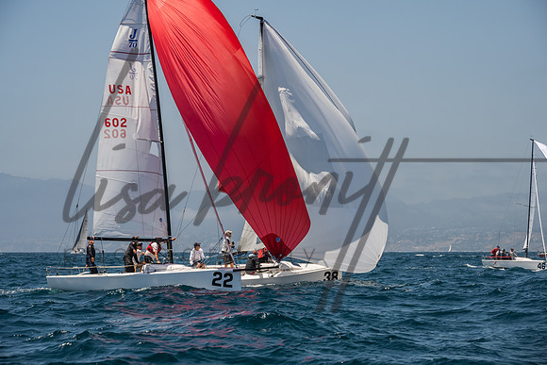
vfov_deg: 12.5
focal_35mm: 110
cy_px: 182
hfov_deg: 18.6
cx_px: 274
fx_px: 1672
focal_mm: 110
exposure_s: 1/640
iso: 640
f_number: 9
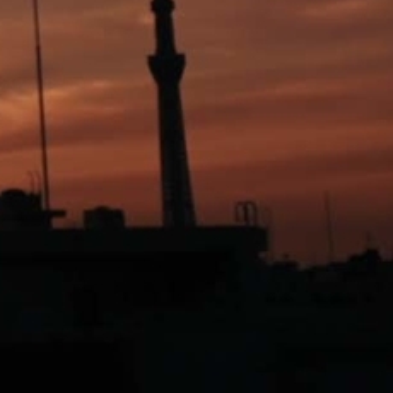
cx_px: -431
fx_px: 2389
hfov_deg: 8.8
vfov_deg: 9.0
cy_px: -280
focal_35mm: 186
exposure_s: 1/200
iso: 250
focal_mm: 28
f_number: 10
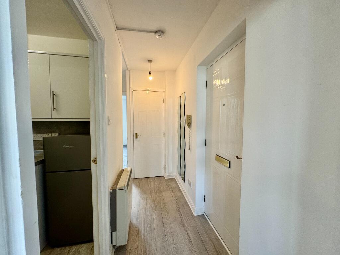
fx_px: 138
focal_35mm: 14
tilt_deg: -2.9
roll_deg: +0.3
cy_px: 128
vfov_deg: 85.7
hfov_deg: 102.1
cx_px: 170
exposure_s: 1/99
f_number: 2.2
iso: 100
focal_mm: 2.22
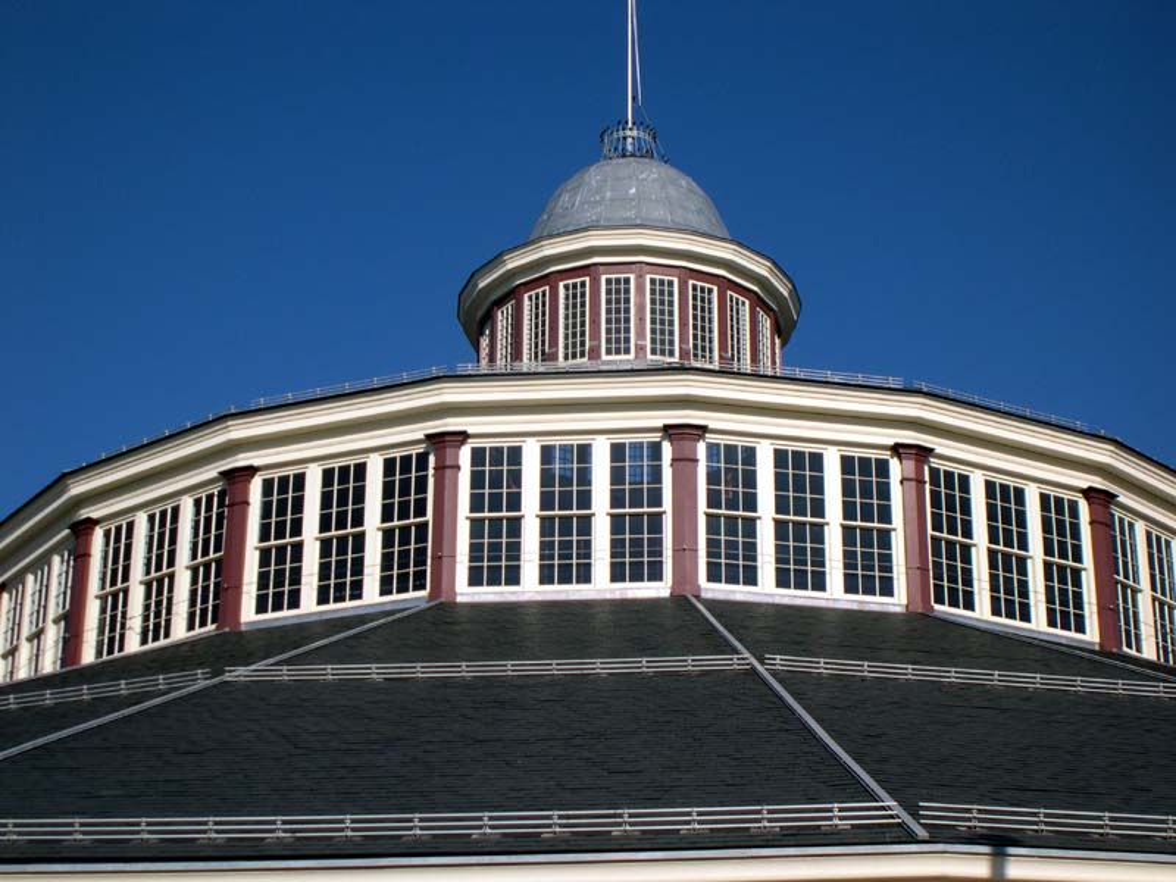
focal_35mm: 114
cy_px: 441
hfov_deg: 17.3
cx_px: 588
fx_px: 3873
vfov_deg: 13.0
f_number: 13.4
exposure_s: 1/116
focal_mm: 24
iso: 100
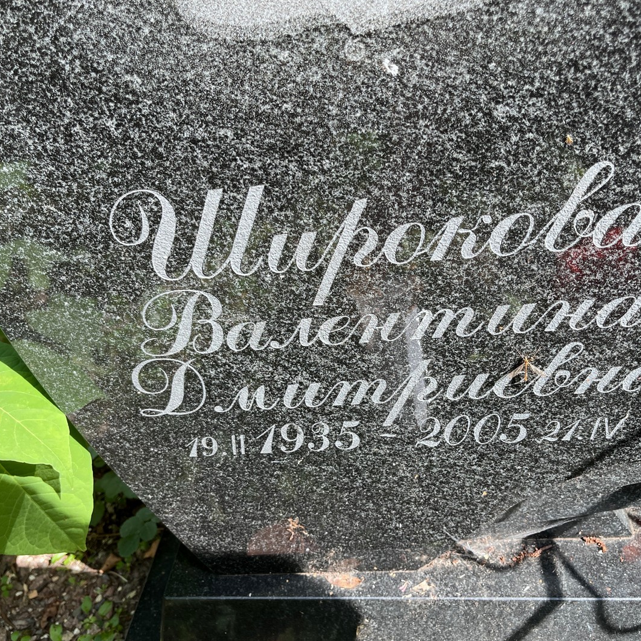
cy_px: 320
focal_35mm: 31
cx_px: 357
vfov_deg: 52.5
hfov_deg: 52.4
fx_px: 649
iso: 50
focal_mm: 5.1
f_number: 1.6
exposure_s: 1/374
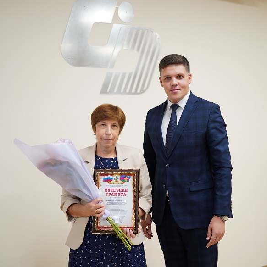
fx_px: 401
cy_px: 133
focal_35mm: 46
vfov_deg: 36.8
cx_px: 147
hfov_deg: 36.8
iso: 400
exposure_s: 1/320
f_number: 1.4
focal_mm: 35
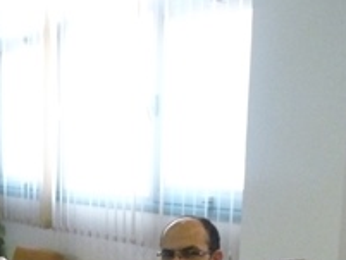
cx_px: 76
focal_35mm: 86
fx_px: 860
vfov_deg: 16.2
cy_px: 341
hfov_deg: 22.5
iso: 800
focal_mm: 4.8
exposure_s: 1/50
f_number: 2.8
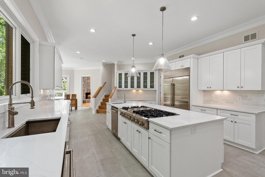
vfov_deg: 73.8
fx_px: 118
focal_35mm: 16
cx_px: 132
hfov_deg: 96.7
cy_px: 88
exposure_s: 1/25
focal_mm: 16
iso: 800
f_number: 6.3
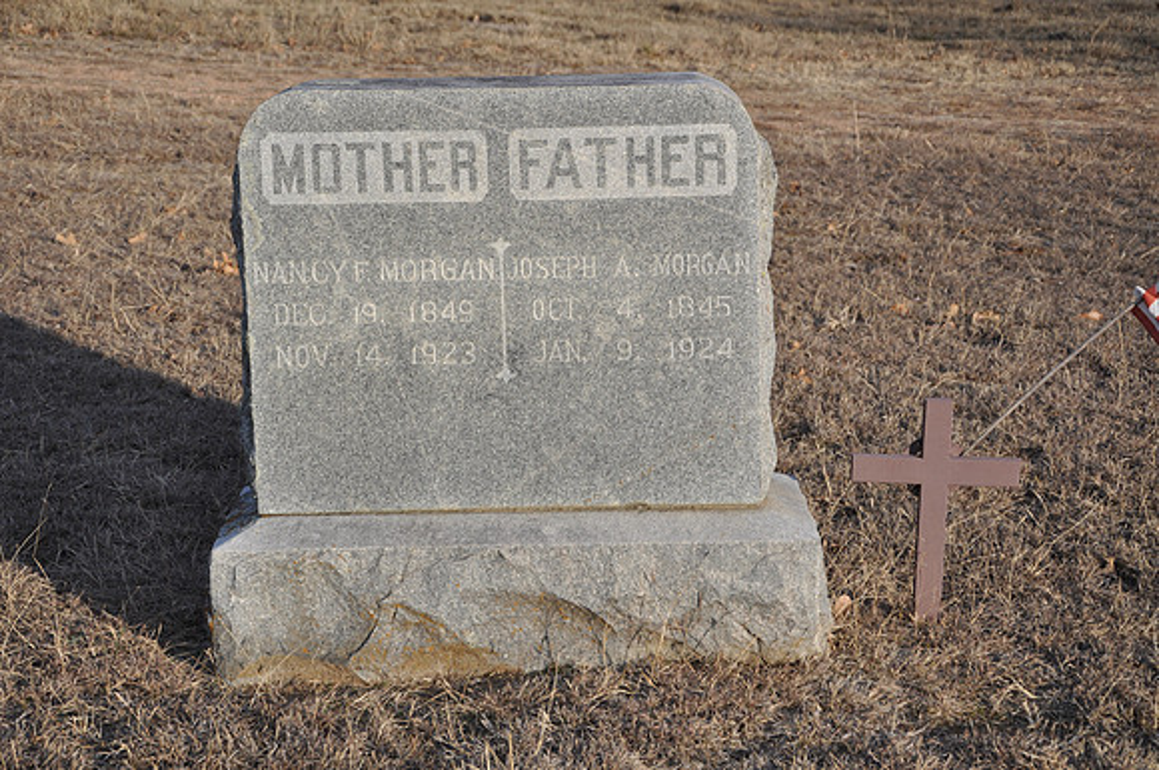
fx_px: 2411
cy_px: 385
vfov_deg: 18.1
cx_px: 580
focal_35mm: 75
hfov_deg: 27.0
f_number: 7.1
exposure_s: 1/200
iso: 200
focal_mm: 50
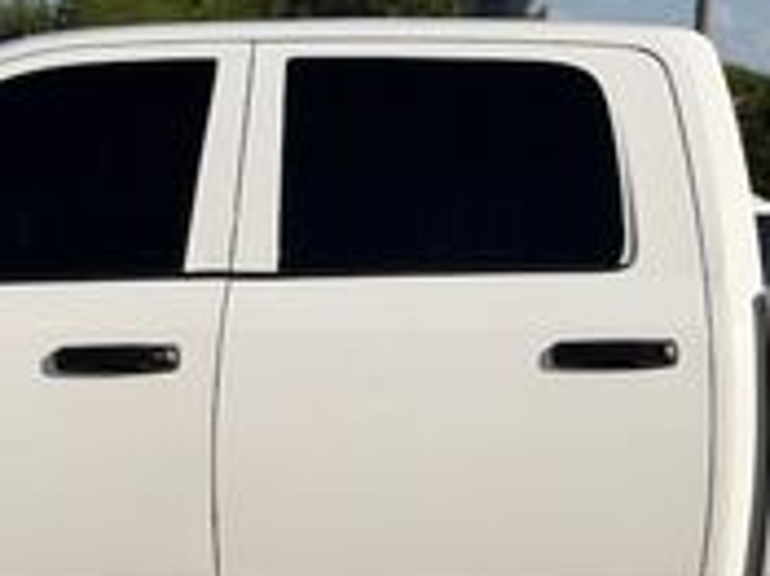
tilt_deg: -3.9
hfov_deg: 11.2
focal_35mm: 176
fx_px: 3912
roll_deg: -2.0
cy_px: 457
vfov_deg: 8.4
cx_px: 418
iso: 64
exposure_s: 1/7143
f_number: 1.78
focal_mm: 6.76
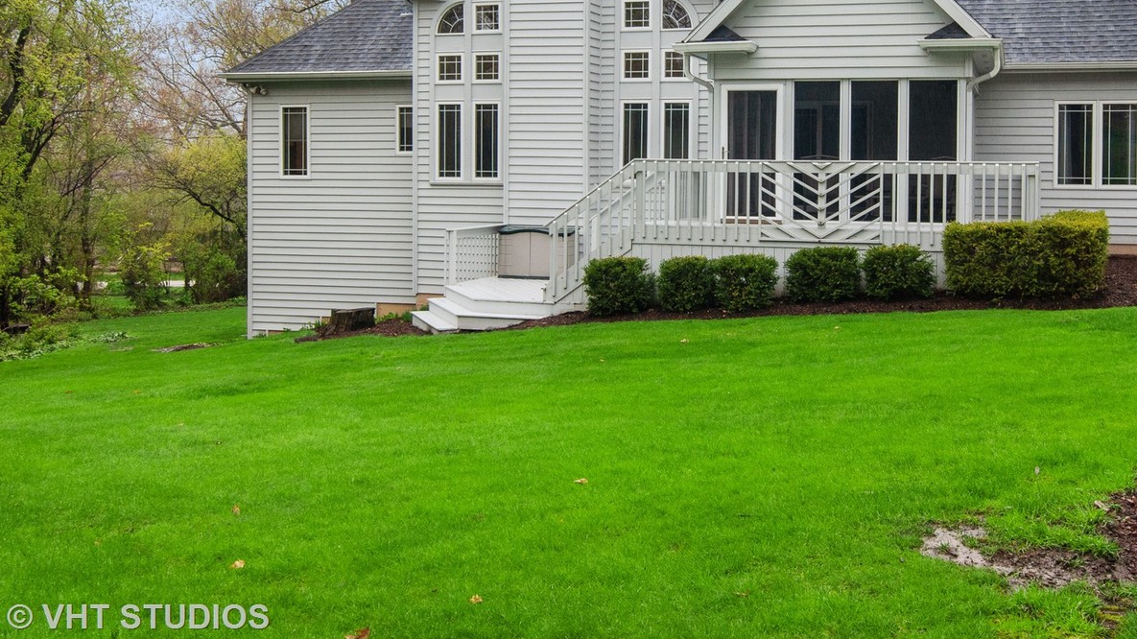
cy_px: 152
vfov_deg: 28.7
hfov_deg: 49.3
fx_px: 1227
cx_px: 699
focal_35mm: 41
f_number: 9
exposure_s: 1/50
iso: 200
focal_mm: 19
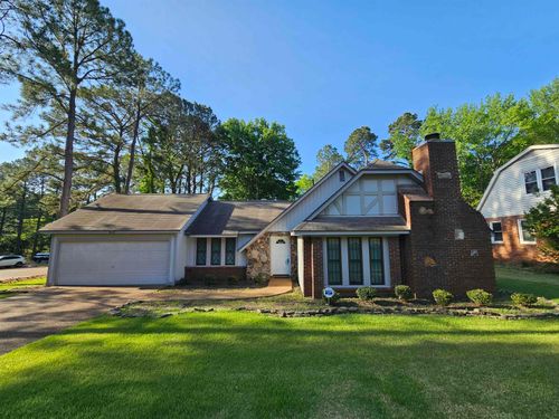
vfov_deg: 89.9
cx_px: 280
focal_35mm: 13
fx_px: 210
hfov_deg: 106.2
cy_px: 210
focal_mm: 2.2
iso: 50
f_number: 2.2
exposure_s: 1/832
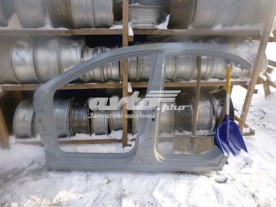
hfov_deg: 69.4
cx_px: 138
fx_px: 199
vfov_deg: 54.9
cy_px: 104
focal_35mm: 25
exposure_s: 1/80
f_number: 3.9
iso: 100
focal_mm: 4.5
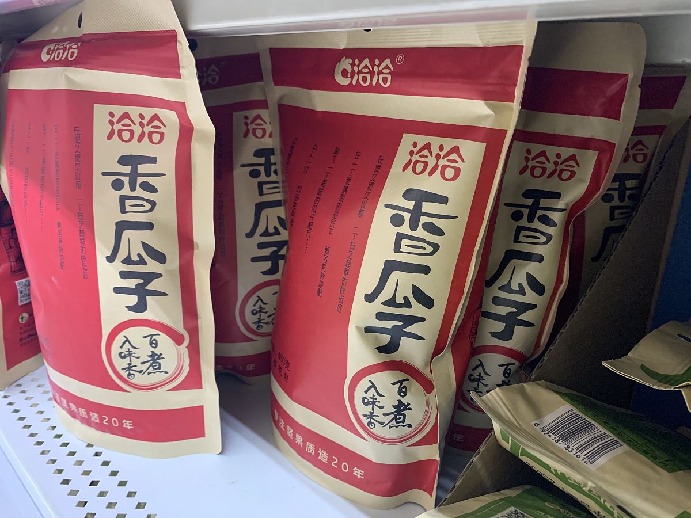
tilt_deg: -17.9
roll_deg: -2.5
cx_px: 346
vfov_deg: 53.1
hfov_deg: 67.3
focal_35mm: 26
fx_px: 519
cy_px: 259
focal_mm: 4.25
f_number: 1.8
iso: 400
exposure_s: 1/39
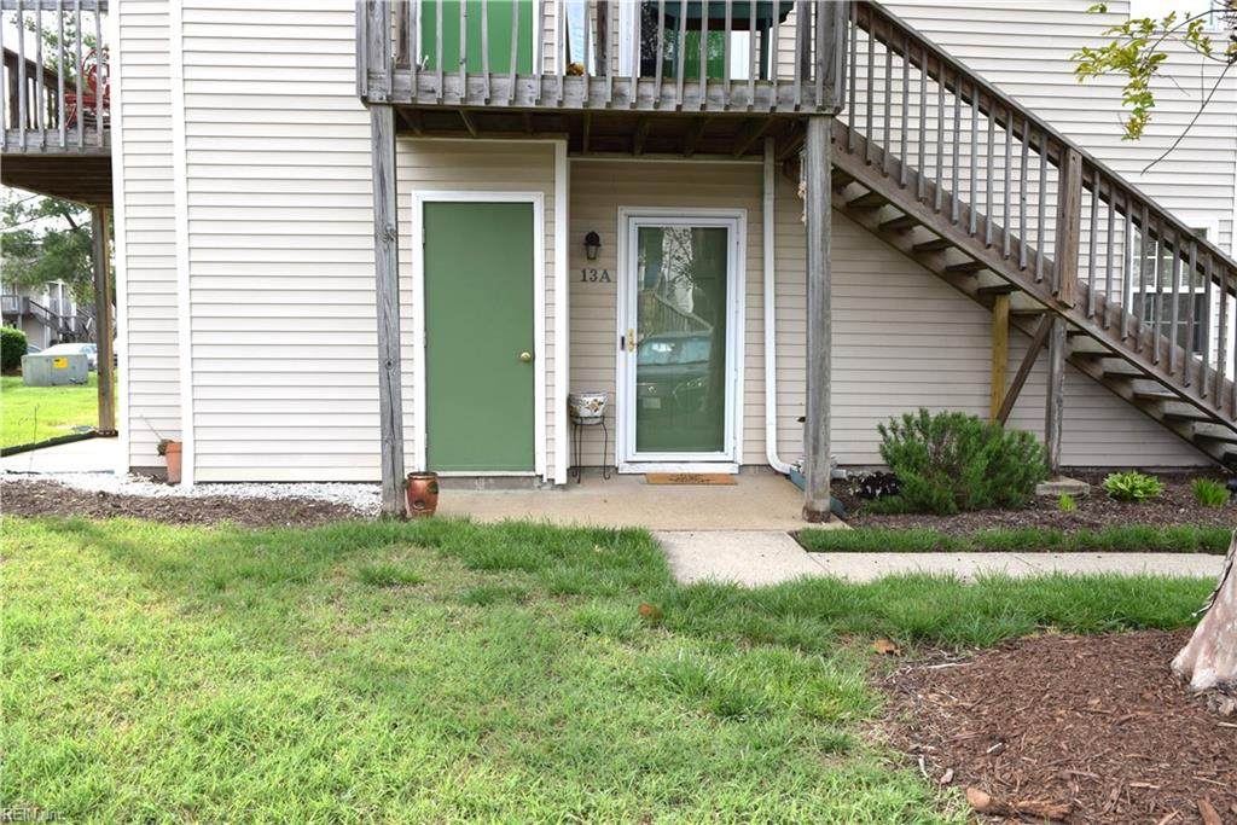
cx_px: 618
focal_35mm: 30
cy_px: 412
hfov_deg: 61.9
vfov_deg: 43.6
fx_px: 1031
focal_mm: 20
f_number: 7.1
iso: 400
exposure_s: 1/200
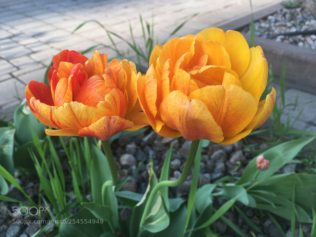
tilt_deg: -33.8
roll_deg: -0.1
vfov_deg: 48.2
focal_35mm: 29
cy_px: 118
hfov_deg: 61.7
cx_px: 158
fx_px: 265
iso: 25
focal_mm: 4.15
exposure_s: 1/146
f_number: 2.2
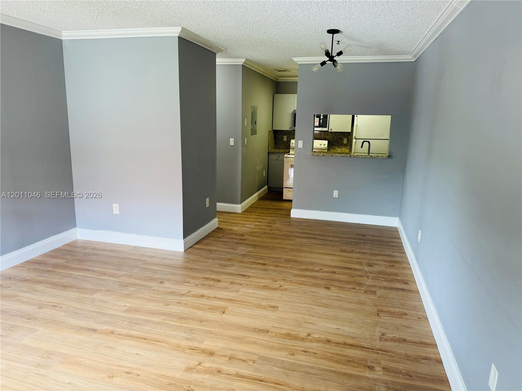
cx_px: 261
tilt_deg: -12.5
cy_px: 196
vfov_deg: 56.8
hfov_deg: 71.6
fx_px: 362
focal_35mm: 24
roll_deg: -1.5
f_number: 1.78
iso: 160
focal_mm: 6.76
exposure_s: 1/60
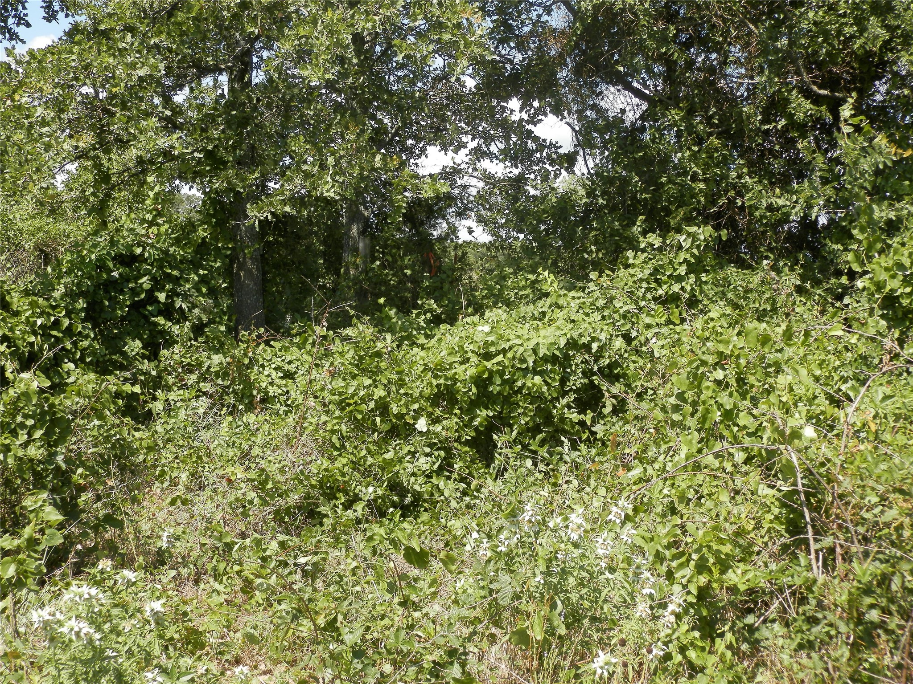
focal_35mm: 46
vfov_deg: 31.5
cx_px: 456
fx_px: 1213
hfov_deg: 41.2
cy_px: 342
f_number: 3.6
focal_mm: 8.2
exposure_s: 1/320
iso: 80
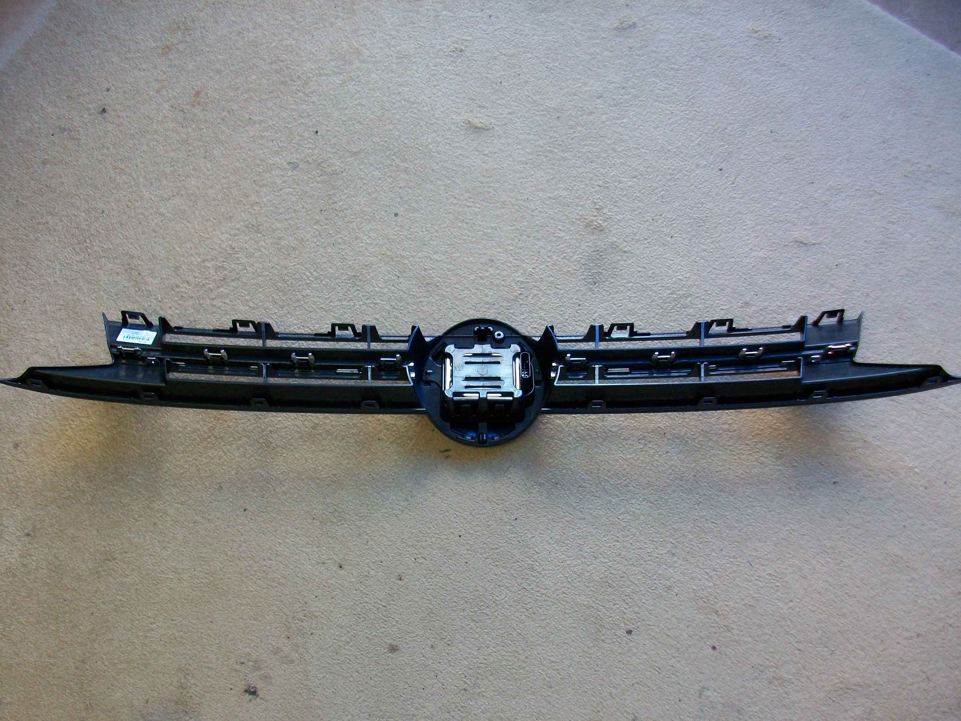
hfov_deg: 54.0
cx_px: 480
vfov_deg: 41.8
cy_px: 360
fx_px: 944
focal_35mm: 34
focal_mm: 5.7
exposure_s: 1/60
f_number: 2.8
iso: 120
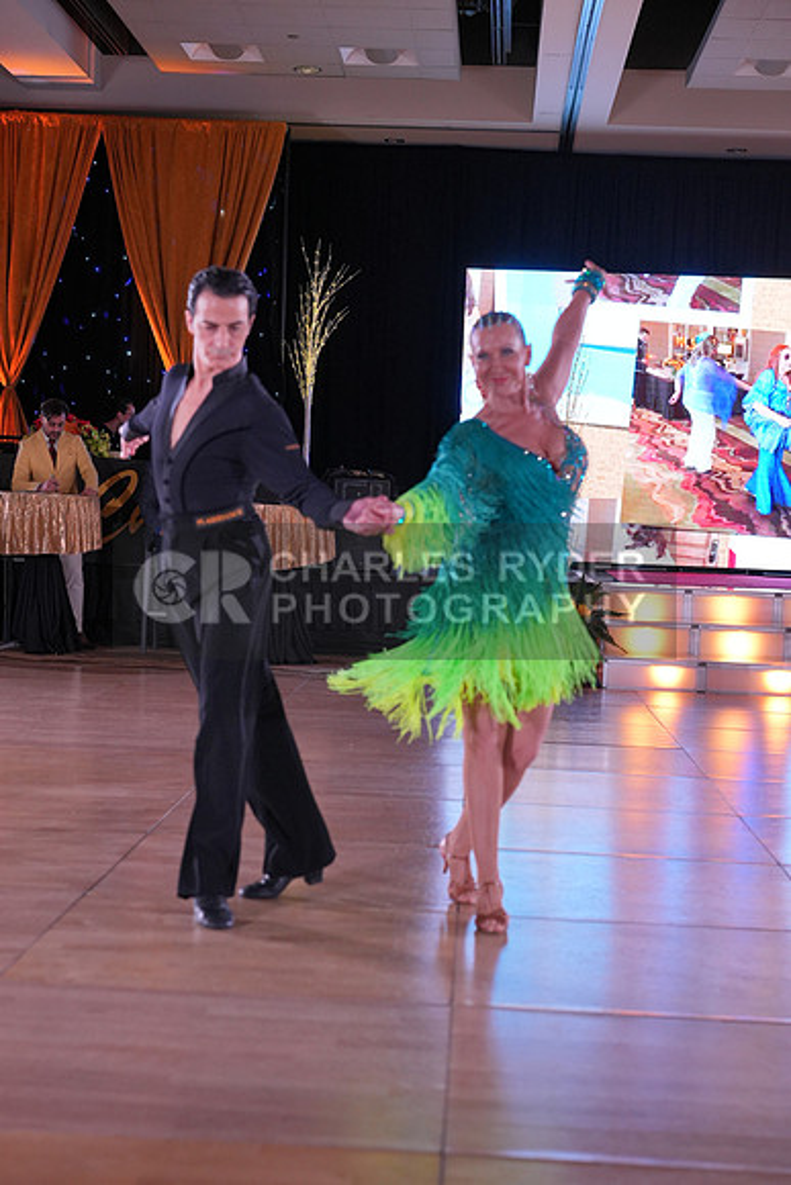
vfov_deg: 33.4
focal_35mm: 60
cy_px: 592
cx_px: 396
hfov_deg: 22.6
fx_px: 1976
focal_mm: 60
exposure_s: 1/400
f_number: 4
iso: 1600
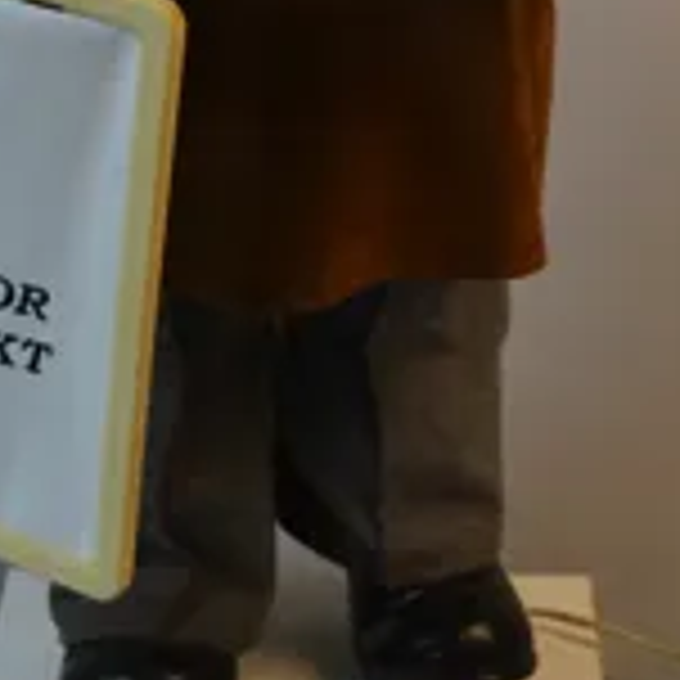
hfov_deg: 13.2
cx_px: 459
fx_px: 2934
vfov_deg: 12.9
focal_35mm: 132
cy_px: -135
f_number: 4.2
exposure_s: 1/60
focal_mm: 26
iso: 640
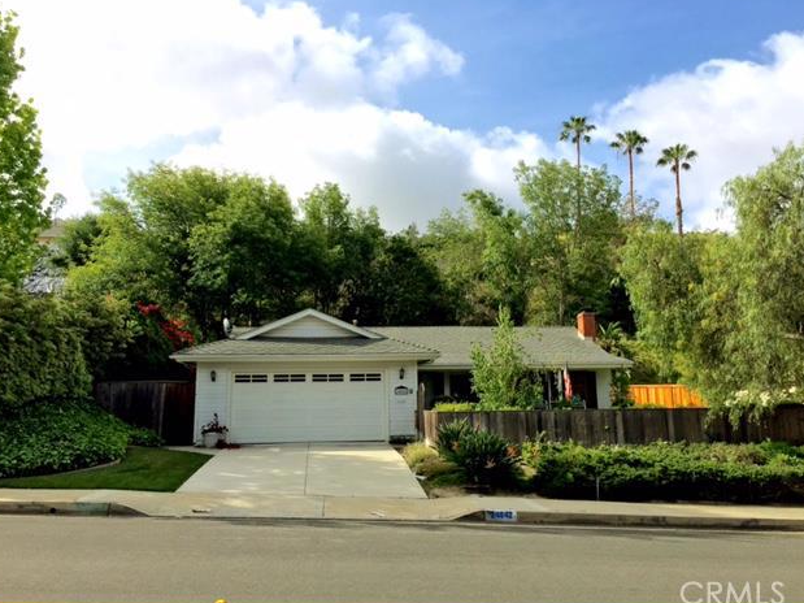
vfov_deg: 46.8
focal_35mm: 30
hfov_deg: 60.0
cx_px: 397
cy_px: 300
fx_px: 697
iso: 32
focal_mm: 4.15
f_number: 2.2
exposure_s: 1/2639
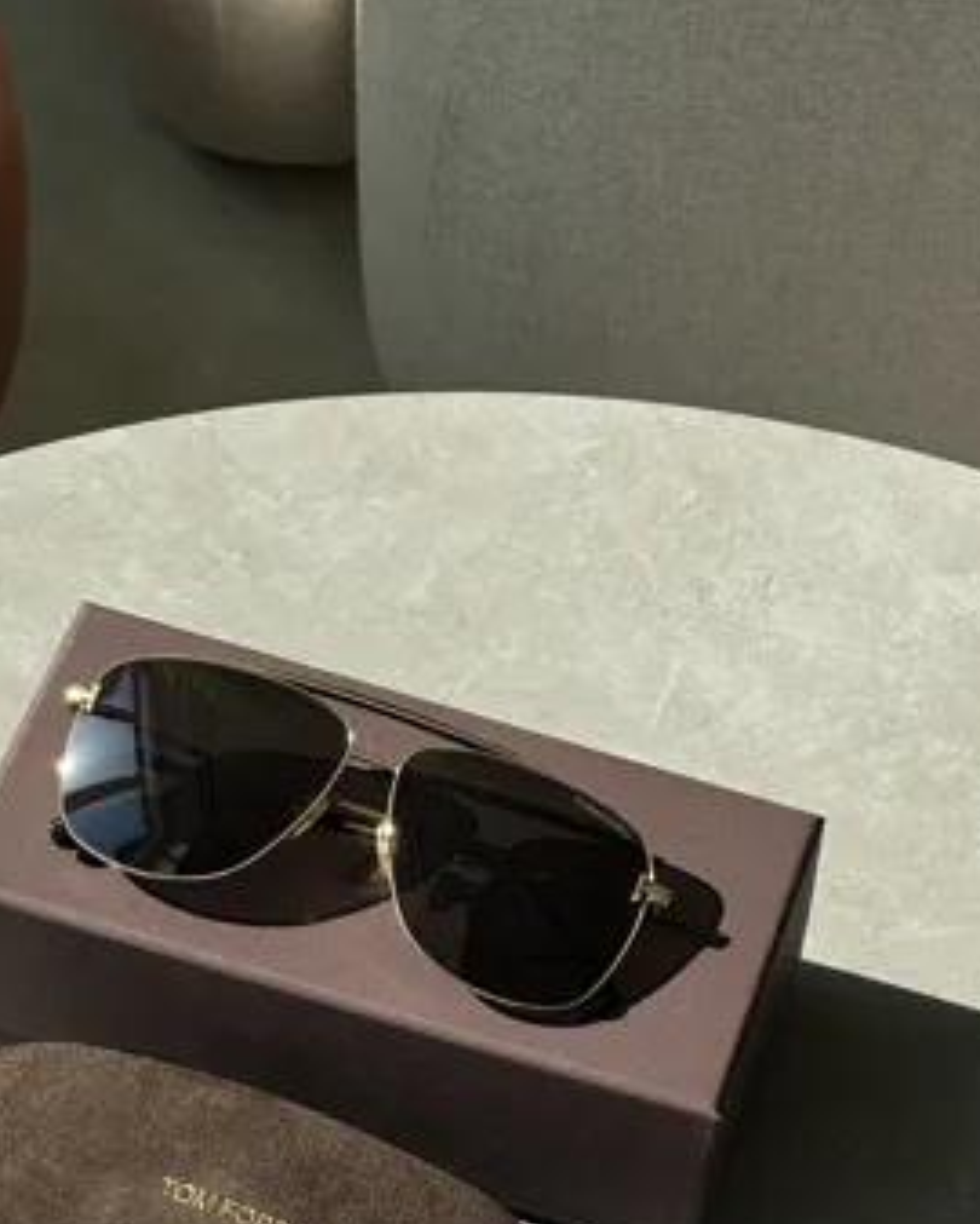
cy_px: 810
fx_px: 3876
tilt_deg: -53.0
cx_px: 352
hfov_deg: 14.4
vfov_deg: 17.9
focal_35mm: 107
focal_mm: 9
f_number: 2.8
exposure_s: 1/401
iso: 32
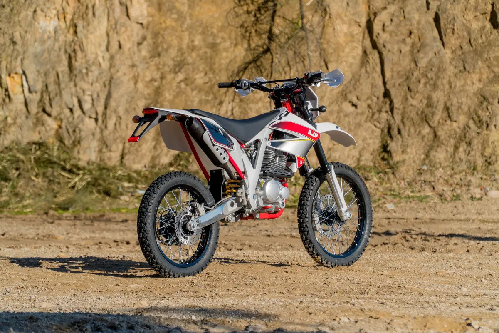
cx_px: 250
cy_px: 166
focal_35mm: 148
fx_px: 2058
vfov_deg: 9.2
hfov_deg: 13.8
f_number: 4
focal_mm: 99
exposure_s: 1/1250
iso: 100
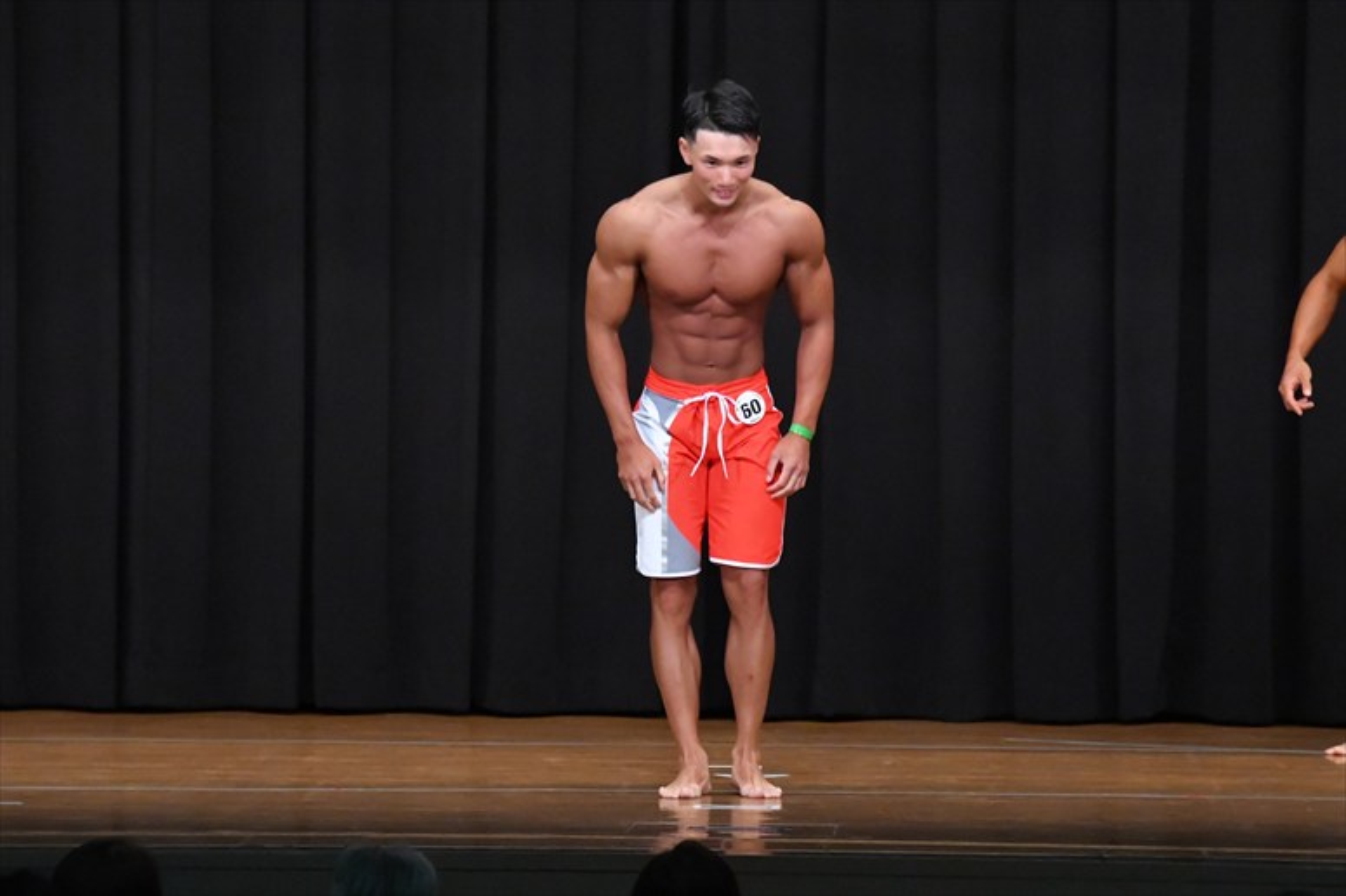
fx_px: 8110
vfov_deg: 6.3
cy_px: 448
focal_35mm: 217
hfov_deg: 9.5
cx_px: 673
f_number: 5.6
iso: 8000
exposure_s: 1/400
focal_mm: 145
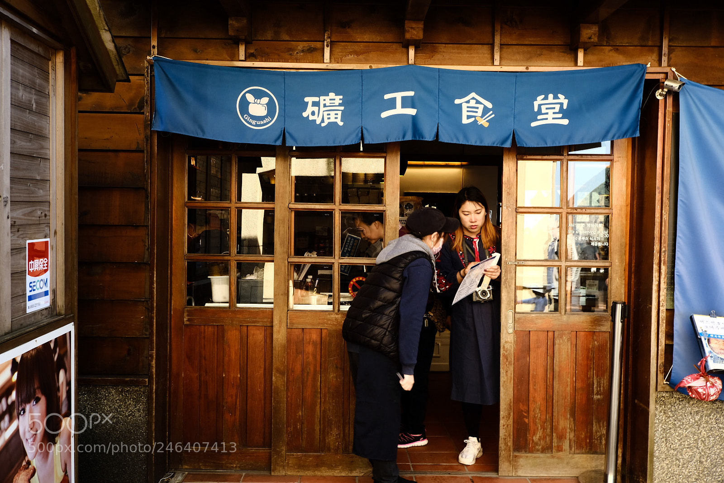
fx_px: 644
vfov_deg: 41.1
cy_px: 242
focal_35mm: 32
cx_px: 362
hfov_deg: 58.7
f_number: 9
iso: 400
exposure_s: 1/30
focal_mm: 21.4
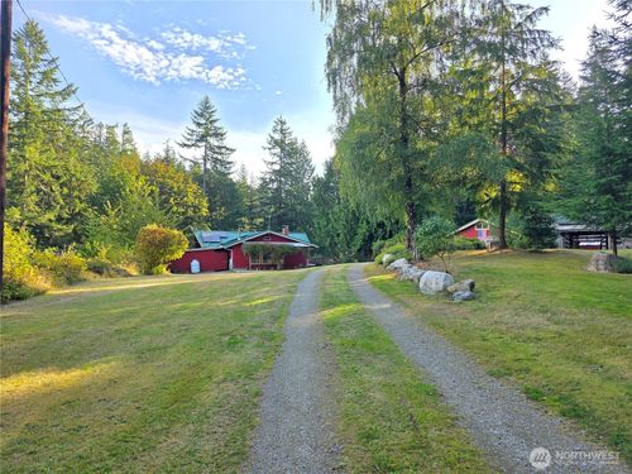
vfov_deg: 58.9
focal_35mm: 23
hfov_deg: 73.9
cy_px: 237
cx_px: 316
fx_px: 420
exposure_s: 1/359
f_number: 1.7
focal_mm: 6.3
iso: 32
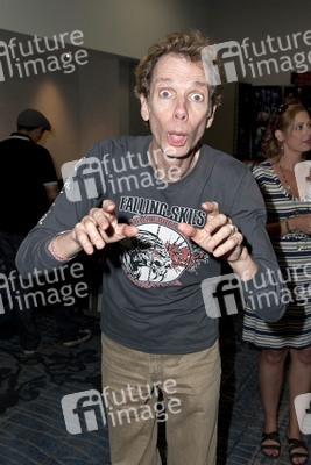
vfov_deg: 73.7
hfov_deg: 53.2
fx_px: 311
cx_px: 156
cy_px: 232
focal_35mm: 24
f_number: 4
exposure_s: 1/400
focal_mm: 24
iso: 400
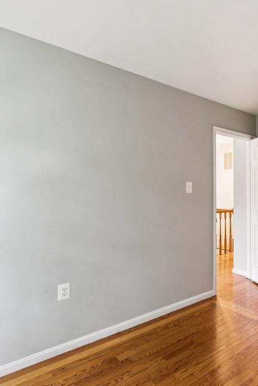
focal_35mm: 25
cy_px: 192
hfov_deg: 47.4
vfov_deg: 71.5
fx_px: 269
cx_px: 220
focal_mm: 16
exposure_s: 1/1.67
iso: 400
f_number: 10
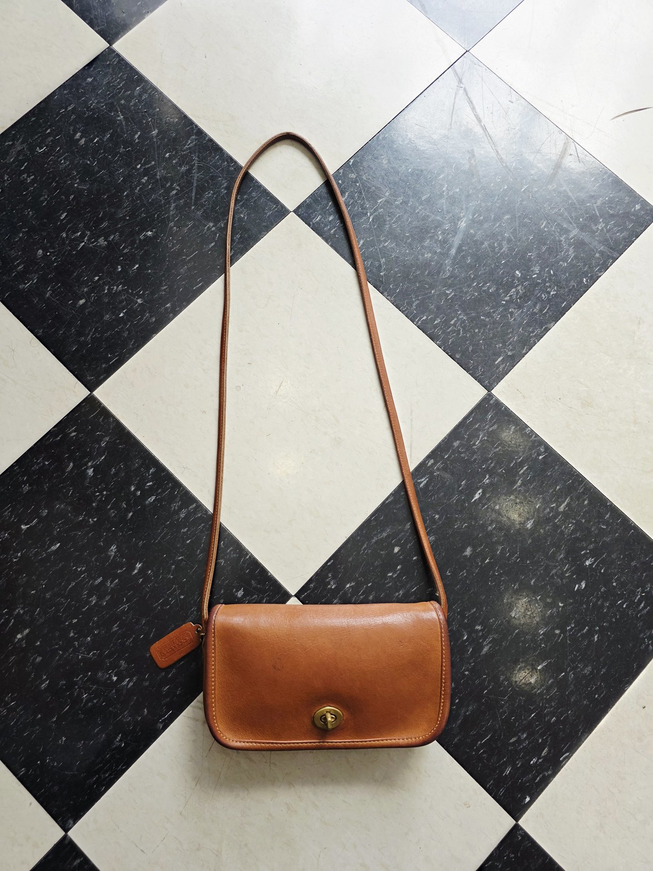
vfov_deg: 73.9
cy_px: 436
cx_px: 326
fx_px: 578
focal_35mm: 23
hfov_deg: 58.9
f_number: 1.7
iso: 100
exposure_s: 1/120
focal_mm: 6.3
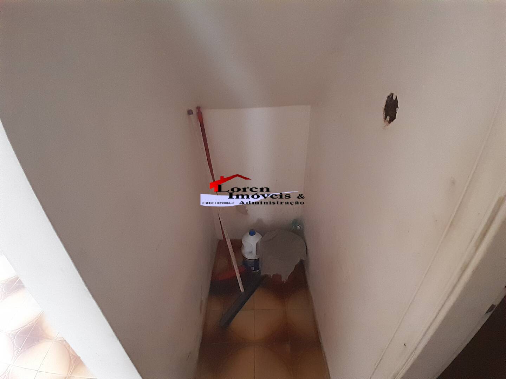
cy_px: 190
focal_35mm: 17
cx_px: 253
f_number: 2.2
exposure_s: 1/20
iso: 640
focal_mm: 1.46
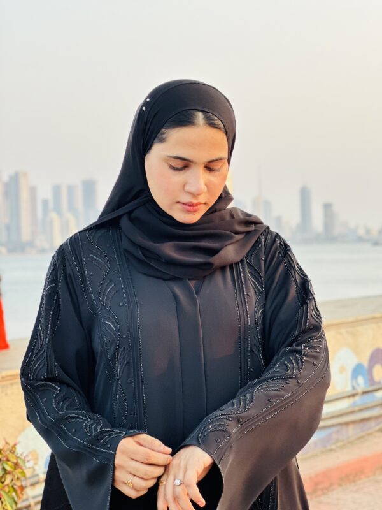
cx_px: 191
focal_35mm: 77
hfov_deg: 19.1
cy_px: 255
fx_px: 1133
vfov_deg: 25.3
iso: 125
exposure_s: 1/121
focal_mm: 9
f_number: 2.8
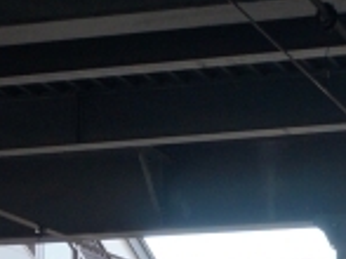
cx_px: 195
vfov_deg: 7.9
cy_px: 600
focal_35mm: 176
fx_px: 1758
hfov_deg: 11.2
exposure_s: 1/125
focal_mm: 18
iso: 200
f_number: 5.6
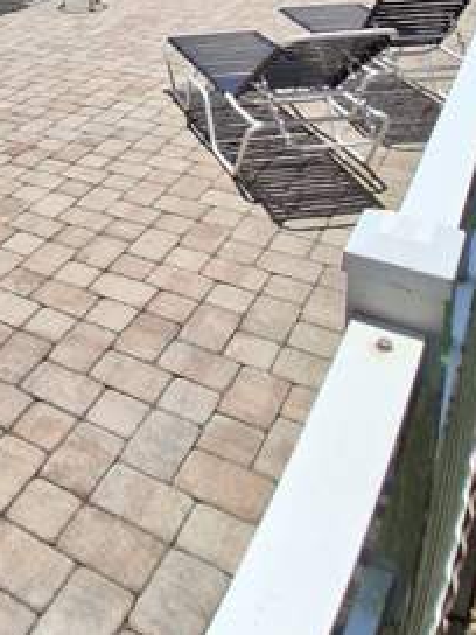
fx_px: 733
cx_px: 12
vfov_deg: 40.6
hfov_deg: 33.3
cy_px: -9
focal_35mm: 40
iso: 50
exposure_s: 1/4098
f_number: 2.2
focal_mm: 1.4
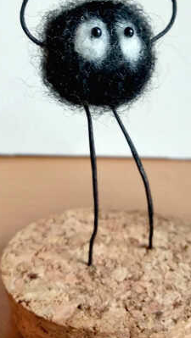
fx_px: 467
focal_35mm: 52
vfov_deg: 38.6
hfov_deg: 23.1
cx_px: 106
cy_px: 75
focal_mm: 3.81
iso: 400
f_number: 2.2
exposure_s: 1/33
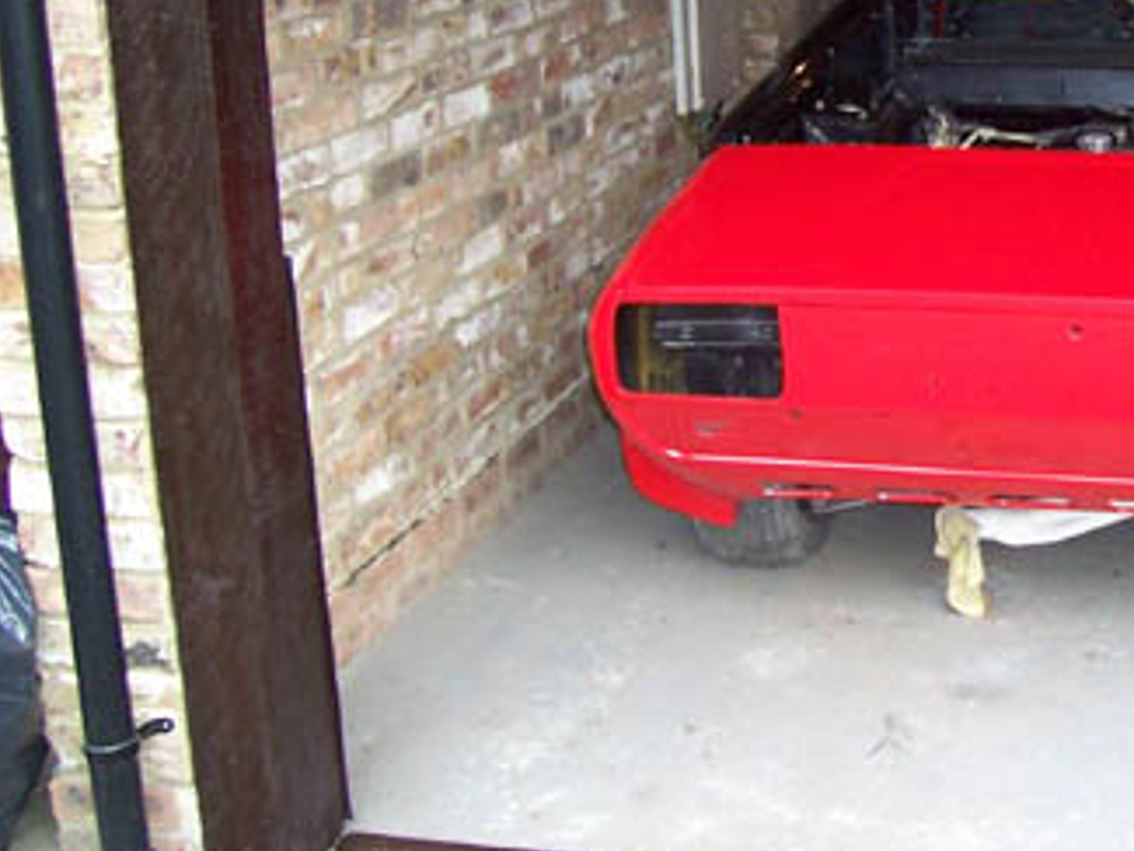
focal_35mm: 67
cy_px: 234
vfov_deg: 21.8
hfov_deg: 27.4
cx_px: 1113
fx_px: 2196
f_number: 2.7
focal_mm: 5.6
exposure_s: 1/90
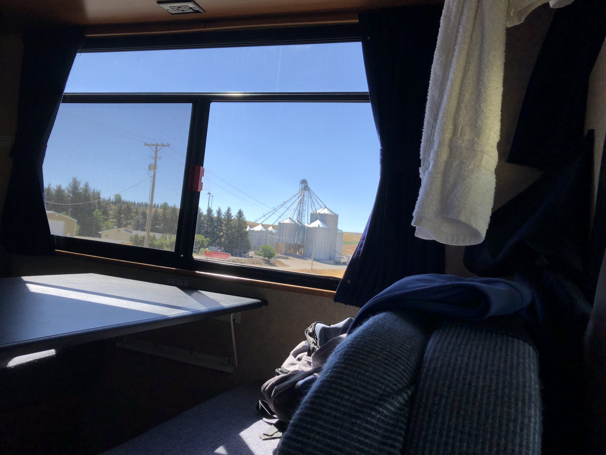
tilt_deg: +2.0
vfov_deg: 49.7
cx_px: 303
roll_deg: -8.8
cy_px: 228
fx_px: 490
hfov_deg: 63.4
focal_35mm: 28
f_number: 1.8
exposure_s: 1/747
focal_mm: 3.99
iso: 20
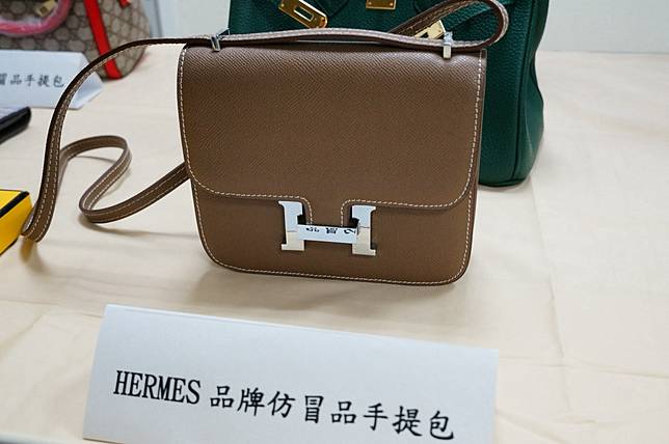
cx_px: 334
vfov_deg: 31.8
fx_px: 780
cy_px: 222
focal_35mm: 42
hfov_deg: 46.4
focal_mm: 28
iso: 1600
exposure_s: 1/80
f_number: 5
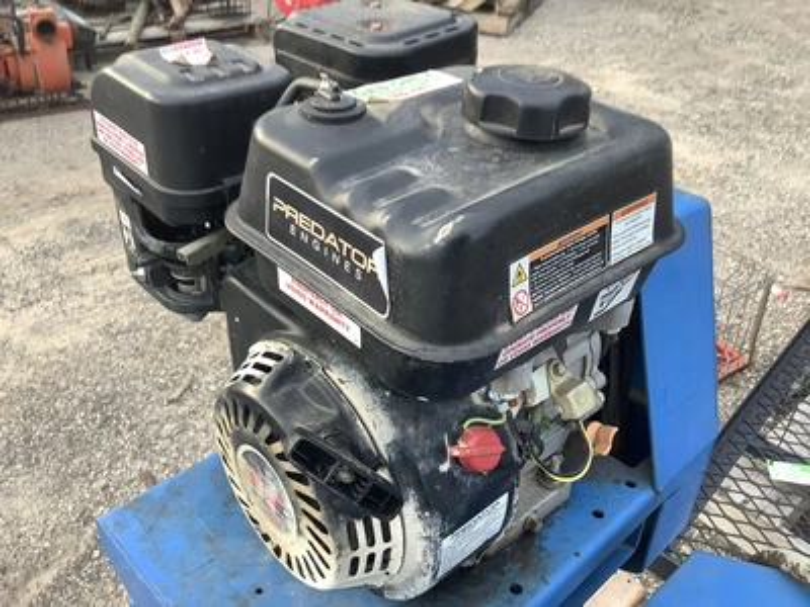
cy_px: 304
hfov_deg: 58.4
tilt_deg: -33.4
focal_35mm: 31
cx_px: 405
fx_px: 725
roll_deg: -0.2
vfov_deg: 45.4
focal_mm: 3.3
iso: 50
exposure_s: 1/60
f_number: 2.4
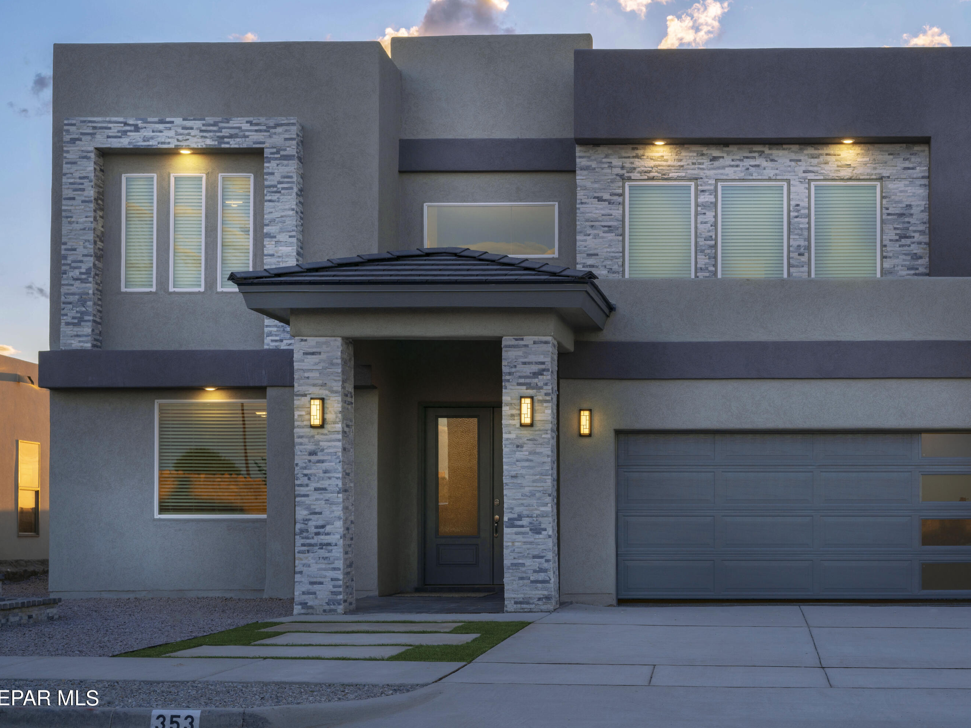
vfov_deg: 26.6
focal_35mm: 55
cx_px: 533
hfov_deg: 34.9
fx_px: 1543
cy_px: 362
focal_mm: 50
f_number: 9
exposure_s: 1/40
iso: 100
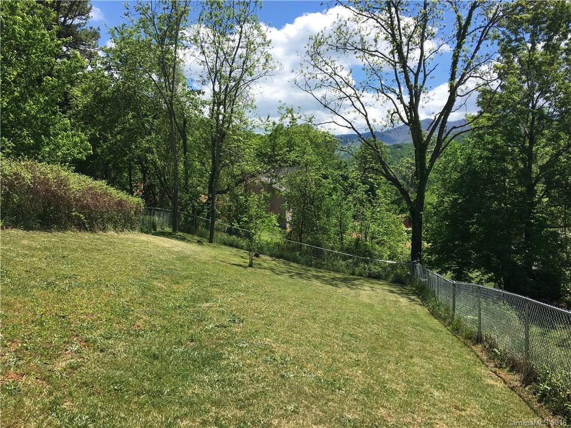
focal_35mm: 29
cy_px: 214
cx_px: 286
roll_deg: +0.6
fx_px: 478
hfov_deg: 61.7
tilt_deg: -0.3
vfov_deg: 48.2
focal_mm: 4.15
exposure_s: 1/1637
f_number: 2.2
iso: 25
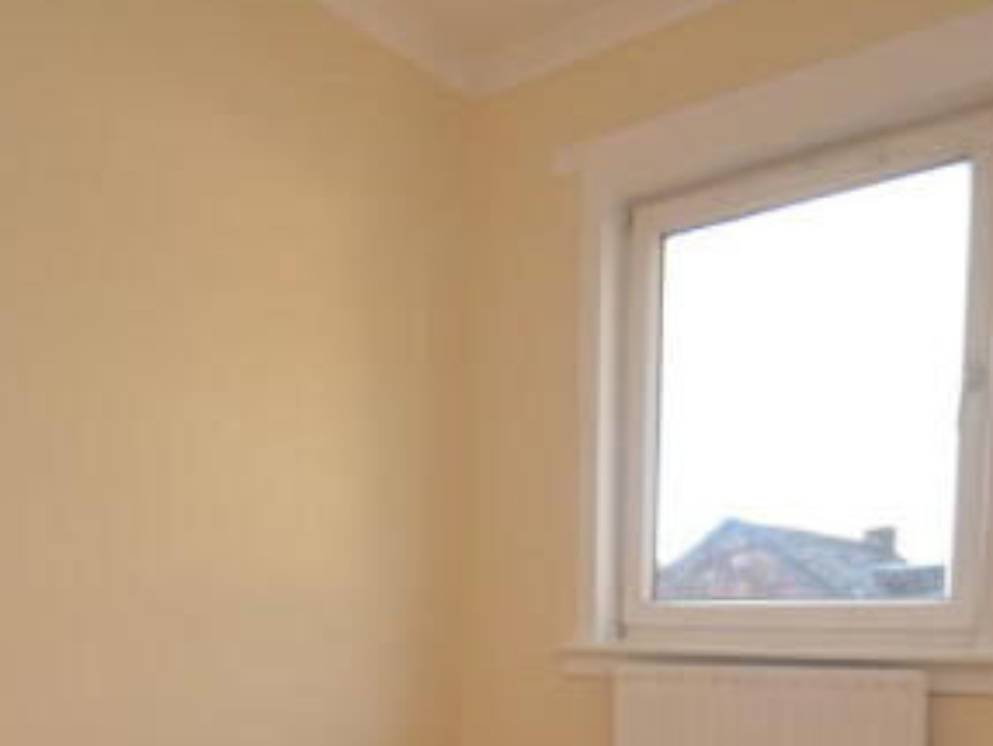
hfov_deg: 55.1
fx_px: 947
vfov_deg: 39.7
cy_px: 678
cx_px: 432
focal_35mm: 33
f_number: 5
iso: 400
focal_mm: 10
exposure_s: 1/100
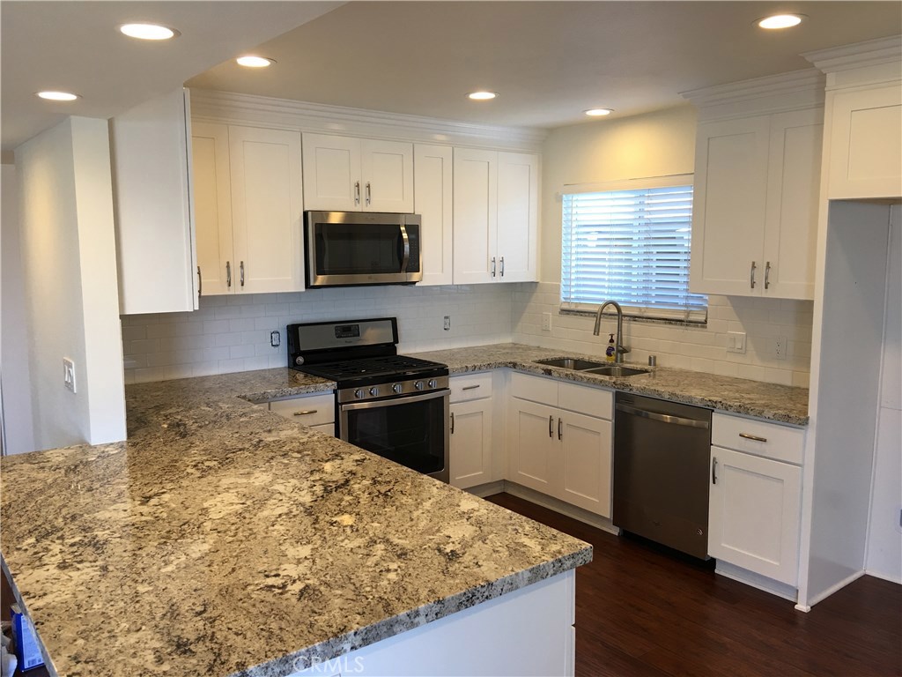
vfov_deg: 48.2
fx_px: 756
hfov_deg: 61.7
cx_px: 451
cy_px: 338
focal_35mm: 29
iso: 25
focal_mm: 4.15
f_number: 2.2
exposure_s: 1/30
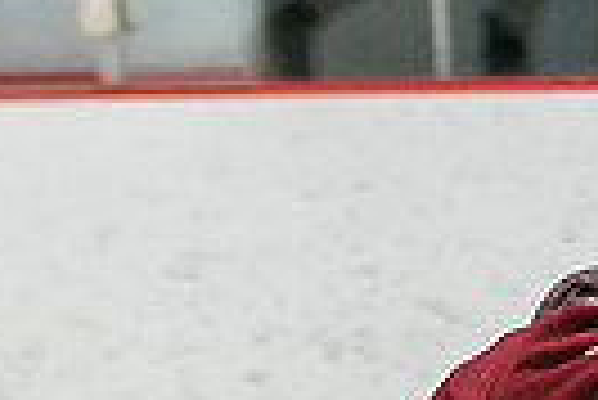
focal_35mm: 827
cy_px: 859
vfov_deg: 1.7
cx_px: 473
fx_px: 13752
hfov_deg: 2.5
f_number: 2.8
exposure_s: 1/640
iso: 640
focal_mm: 115
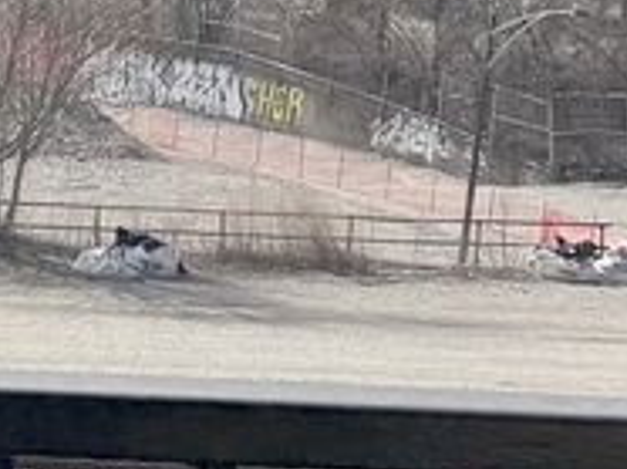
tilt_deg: -8.3
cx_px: -1743
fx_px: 3365
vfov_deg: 8.0
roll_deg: -2.0
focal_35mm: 186
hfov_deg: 7.8
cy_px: 202
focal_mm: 6.76
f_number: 1.78
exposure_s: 1/11905
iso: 80
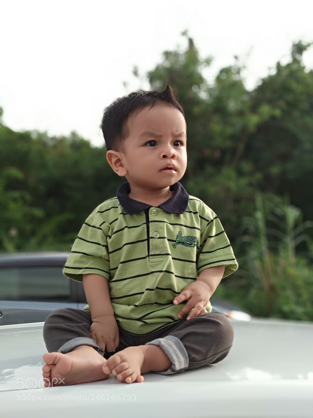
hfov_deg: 28.0
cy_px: 209
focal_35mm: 52
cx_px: 156
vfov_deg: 36.8
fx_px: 627
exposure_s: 1/200
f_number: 2.6
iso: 100
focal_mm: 5.99
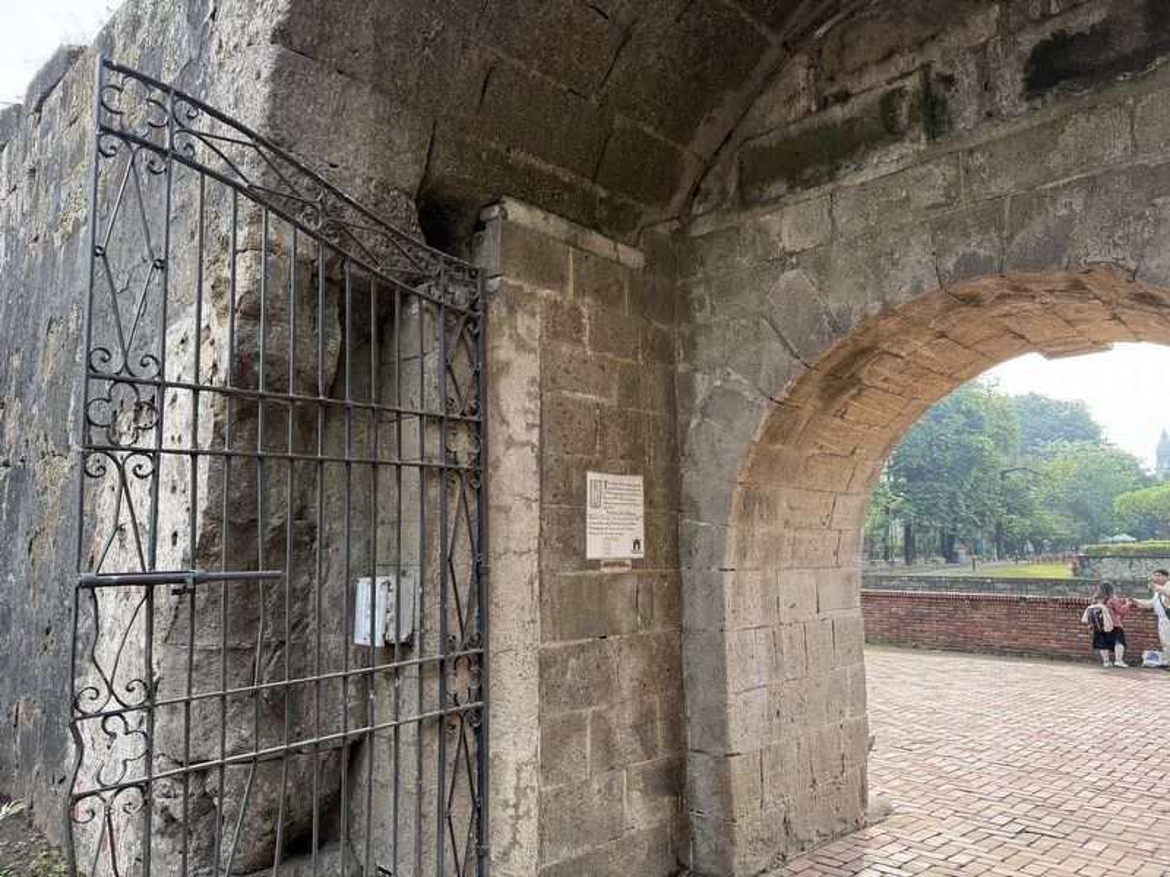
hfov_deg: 71.6
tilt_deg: +7.5
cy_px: 438
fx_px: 811
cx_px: 585
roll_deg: -0.4
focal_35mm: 24
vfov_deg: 56.8
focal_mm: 6.76
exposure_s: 1/279
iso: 100
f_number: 1.78
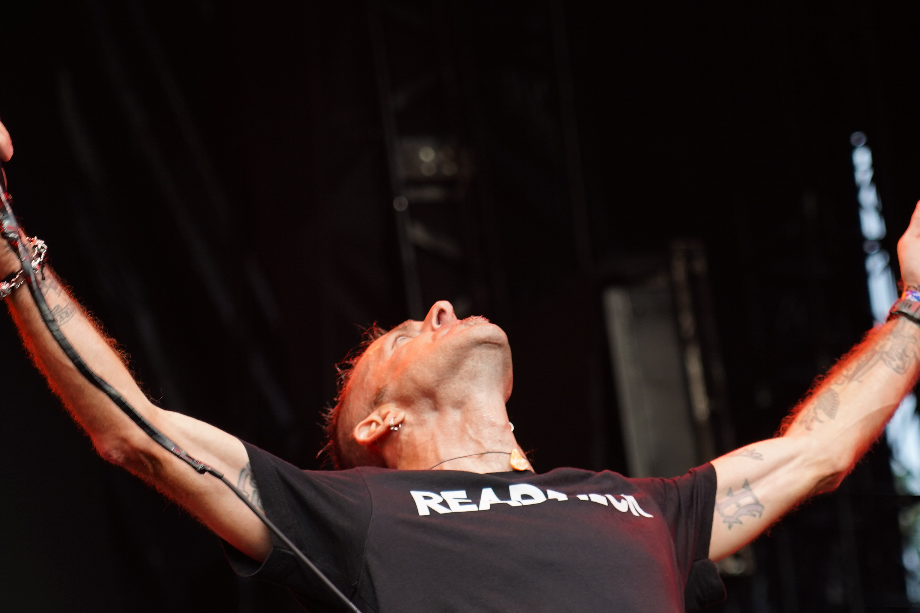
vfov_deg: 6.9
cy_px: 450
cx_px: 451
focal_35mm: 199
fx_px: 5085
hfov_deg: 10.3
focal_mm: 105
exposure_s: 1/125
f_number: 4
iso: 320
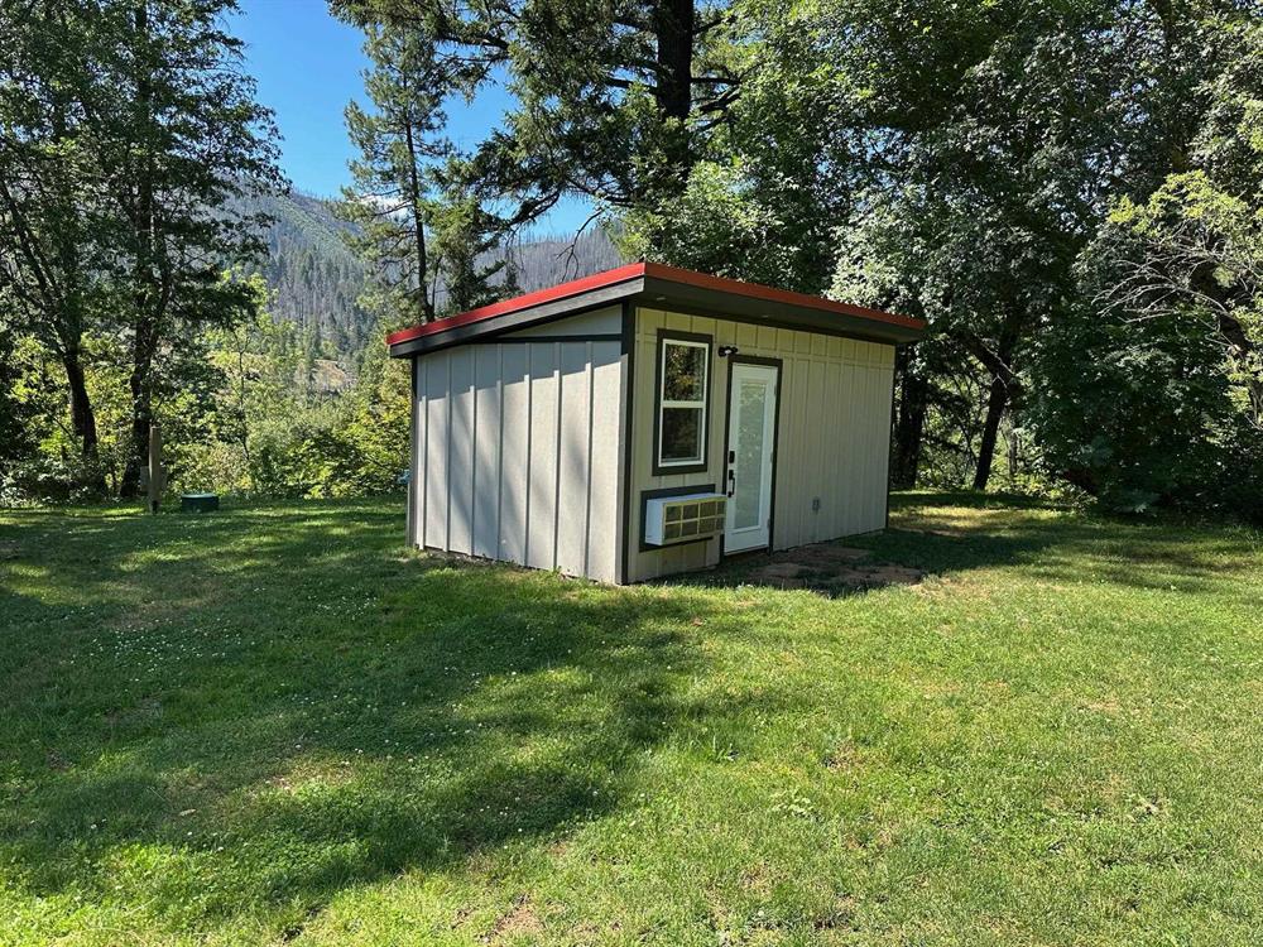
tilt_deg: -6.6
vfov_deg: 56.8
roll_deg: -1.2
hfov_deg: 71.6
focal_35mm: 24
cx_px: 632
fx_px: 876
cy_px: 474
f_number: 1.78
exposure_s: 1/1119
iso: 80
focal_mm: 6.86
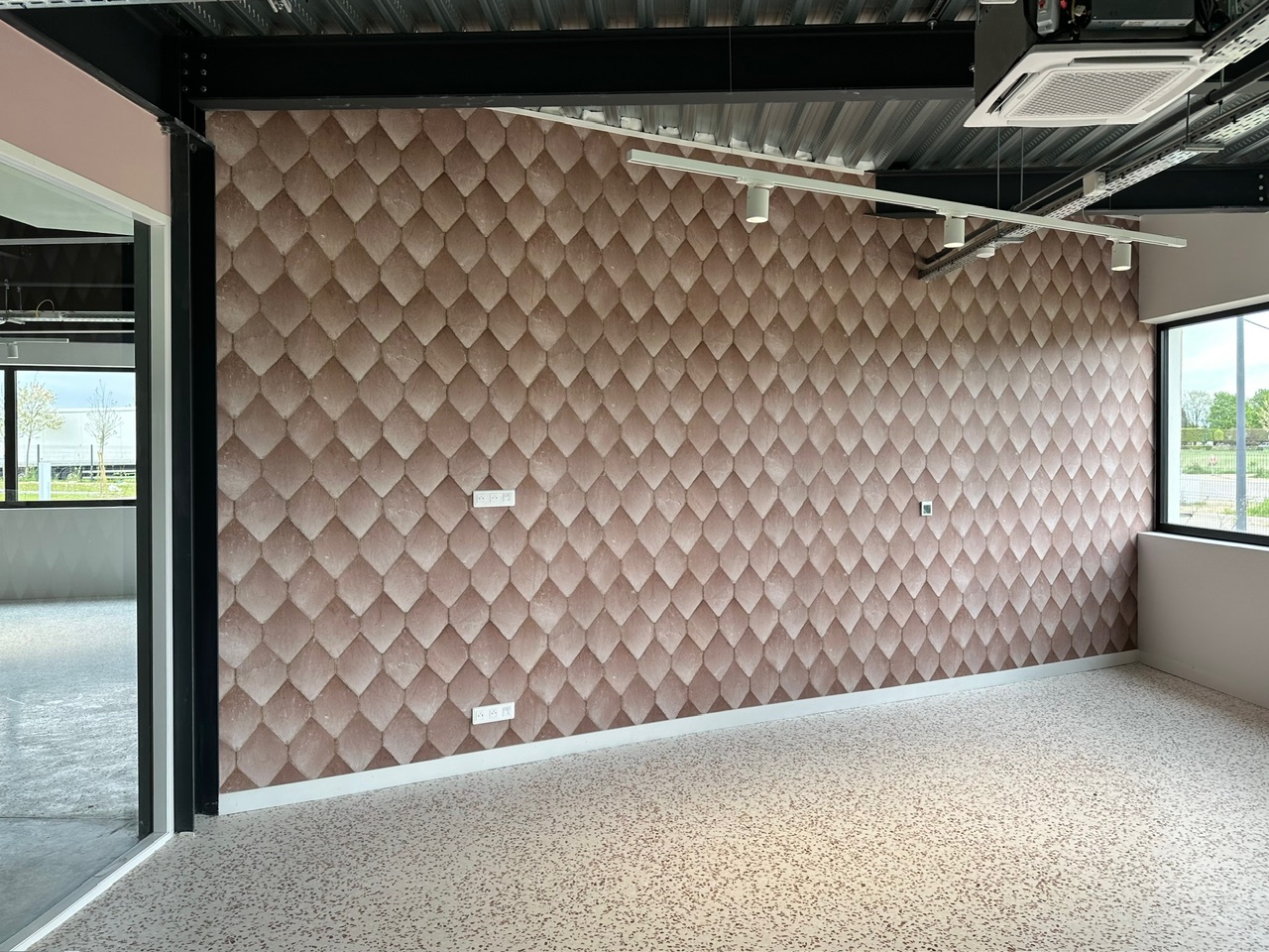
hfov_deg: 71.6
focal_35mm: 24
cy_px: 476
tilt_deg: -1.7
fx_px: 880
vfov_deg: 56.8
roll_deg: -0.4
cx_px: 634
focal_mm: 6.86
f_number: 1.78
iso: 64
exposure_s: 1/197
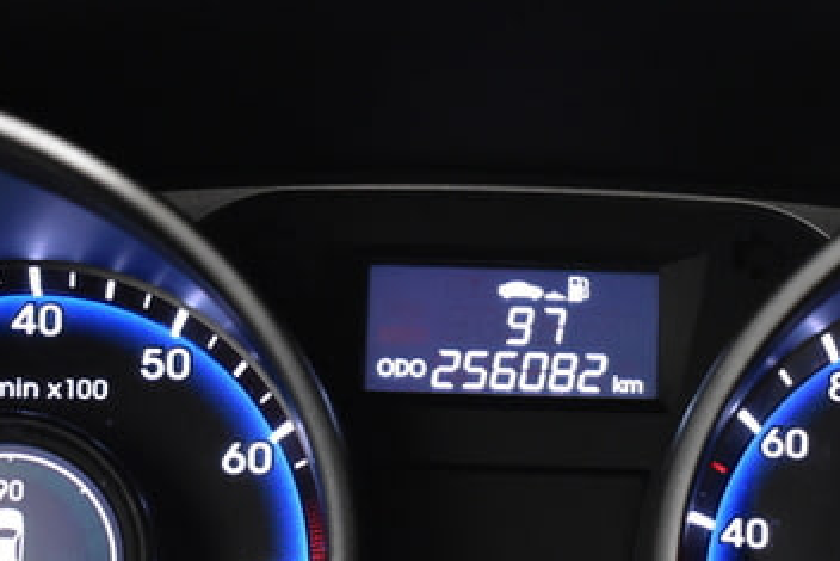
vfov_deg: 12.3
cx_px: 530
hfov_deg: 18.3
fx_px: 2597
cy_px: 406
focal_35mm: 111
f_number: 4.2
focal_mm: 29
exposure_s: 1/50
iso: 2800
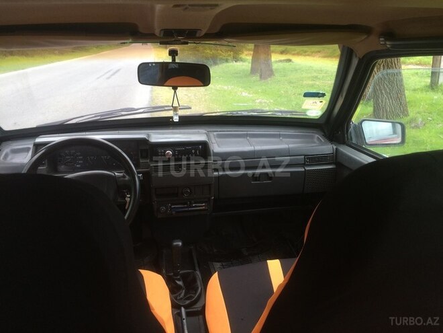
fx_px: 371
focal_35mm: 29
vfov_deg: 48.2
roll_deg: -0.3
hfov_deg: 61.7
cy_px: 166
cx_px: 222
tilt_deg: -15.9
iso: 40
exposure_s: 1/100
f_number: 2.2
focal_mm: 4.15
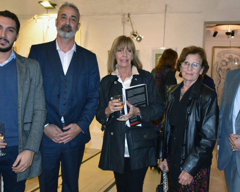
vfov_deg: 36.5
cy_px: 89
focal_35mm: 41
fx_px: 291
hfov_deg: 44.7
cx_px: 130
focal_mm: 20
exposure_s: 1/60
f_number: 3.5
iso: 500
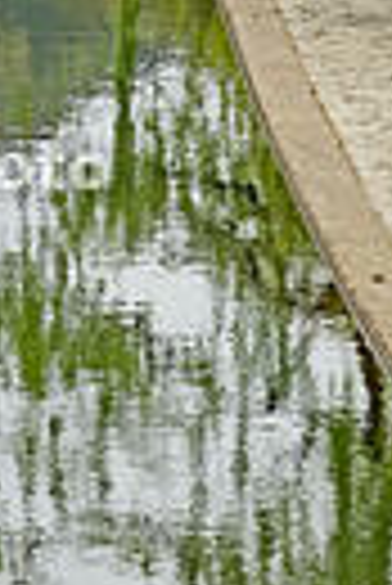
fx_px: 4577
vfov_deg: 7.1
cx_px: 320
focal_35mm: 281
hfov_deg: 4.9
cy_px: -454
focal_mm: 61
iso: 400
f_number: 11
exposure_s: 1/160
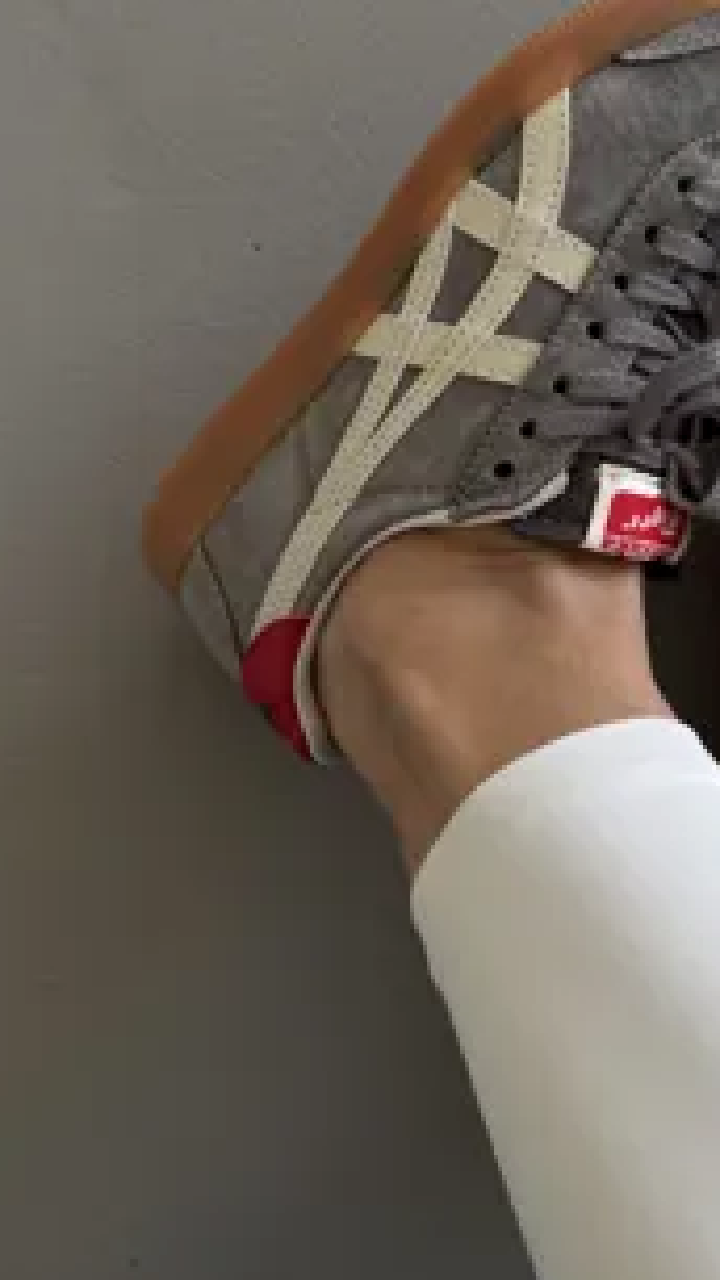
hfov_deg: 27.9
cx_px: 645
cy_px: 535
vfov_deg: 49.2
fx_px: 1392
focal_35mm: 41
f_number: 1.78
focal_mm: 6.76
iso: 64
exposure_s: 1/190
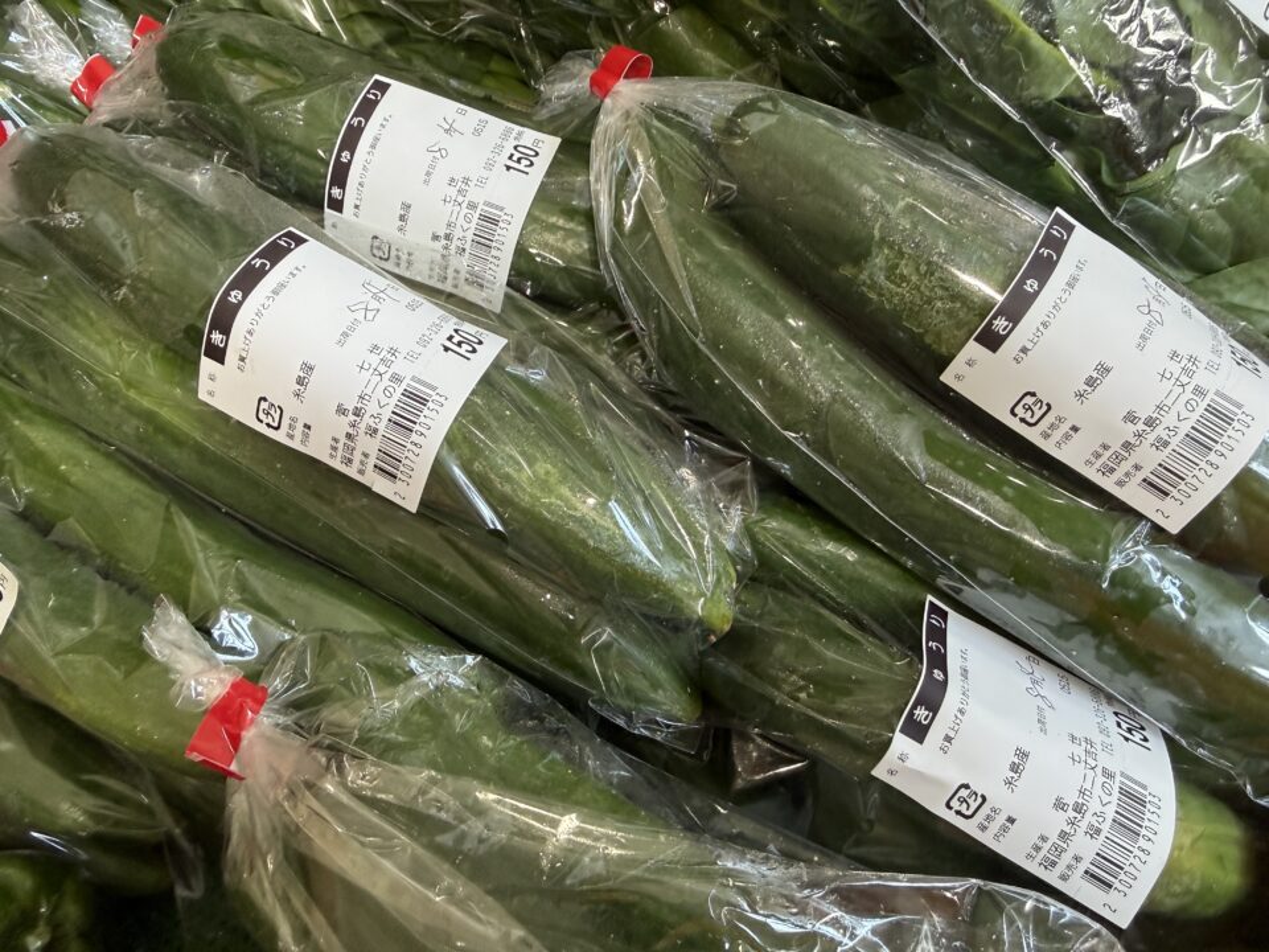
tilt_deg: -57.4
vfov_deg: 56.8
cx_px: 634
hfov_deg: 71.6
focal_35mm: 24
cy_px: 476
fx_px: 880
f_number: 2.2
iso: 200
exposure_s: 1/60
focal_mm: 2.22
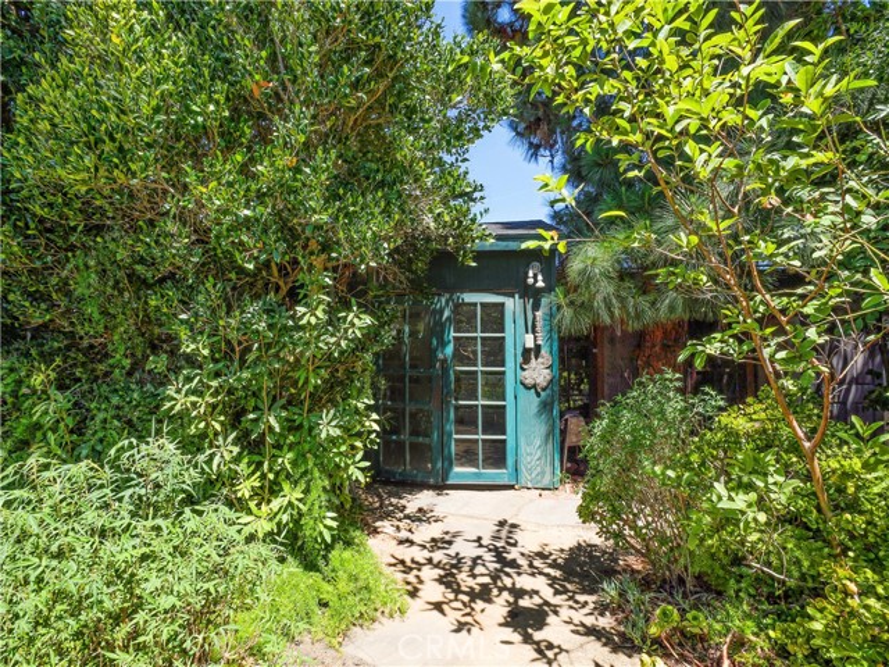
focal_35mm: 18
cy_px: 334
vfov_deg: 71.6
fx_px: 462
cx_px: 444
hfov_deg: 87.8
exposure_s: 1/60
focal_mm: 9
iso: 200
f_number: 14
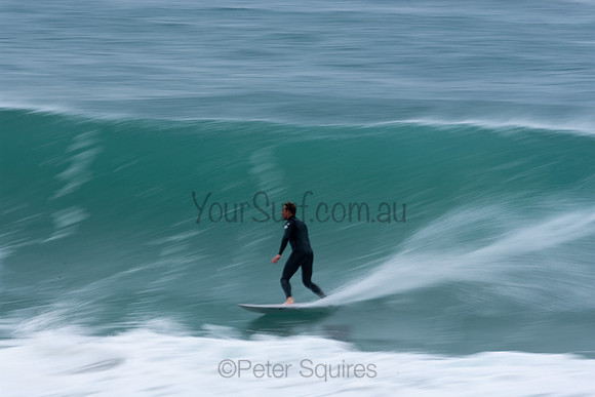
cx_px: 298
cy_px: 198
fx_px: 12398
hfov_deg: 2.7
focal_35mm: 750
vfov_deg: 1.8
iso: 100
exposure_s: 1/20
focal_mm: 500
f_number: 22
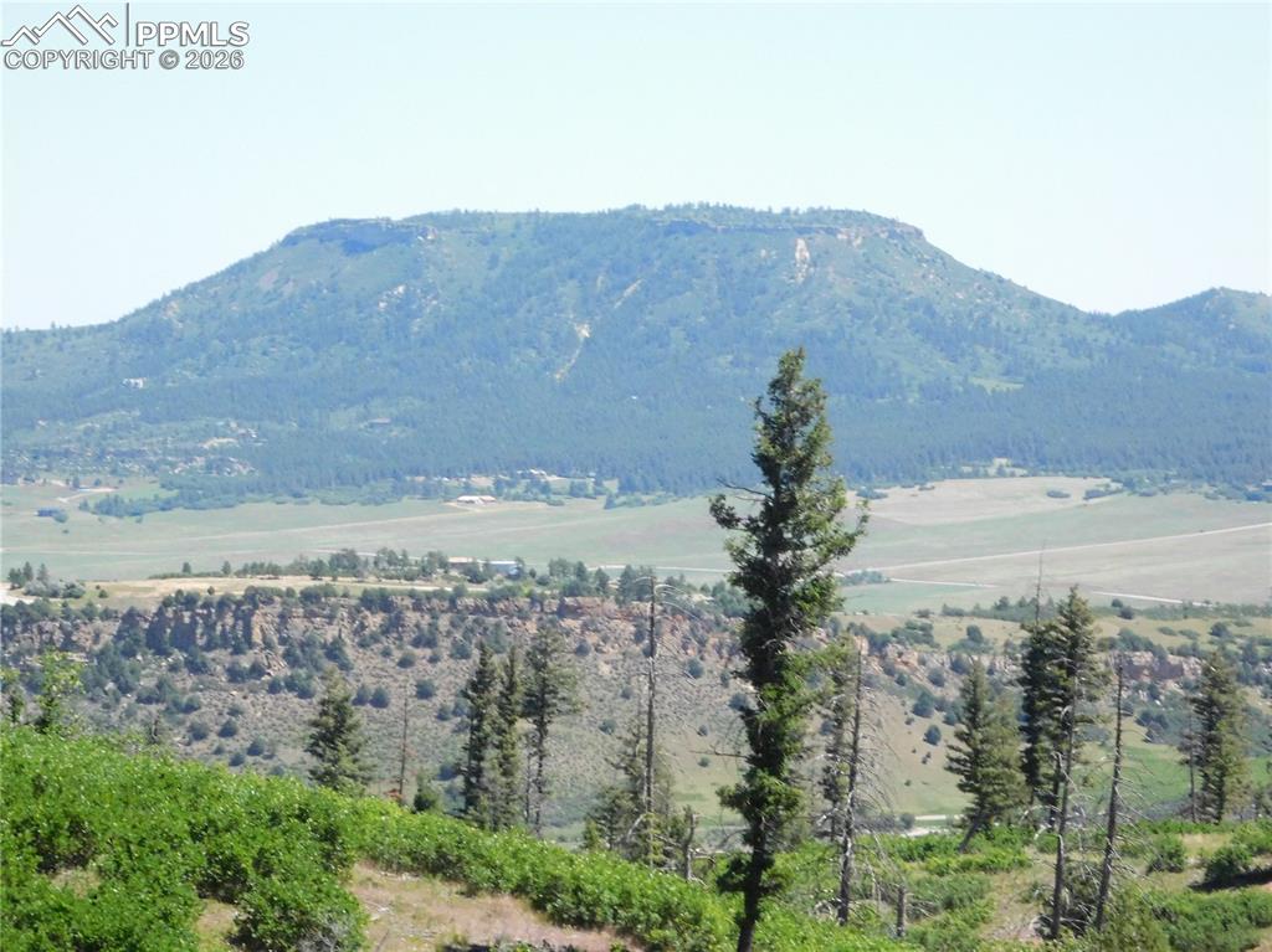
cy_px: 476
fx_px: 6244
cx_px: 636
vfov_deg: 8.7
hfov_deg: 11.6
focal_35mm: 170
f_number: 10.6
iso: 800
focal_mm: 30.1
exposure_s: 1/500
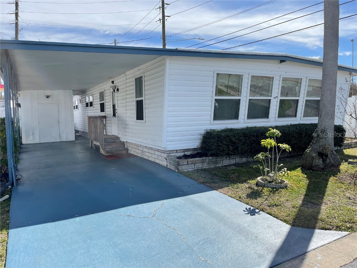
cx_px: 178
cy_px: 134
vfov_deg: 54.9
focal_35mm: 25
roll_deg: +0.8
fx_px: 258
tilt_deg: -5.3
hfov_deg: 69.4
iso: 32
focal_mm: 5.1
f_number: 1.6
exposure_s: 1/3086
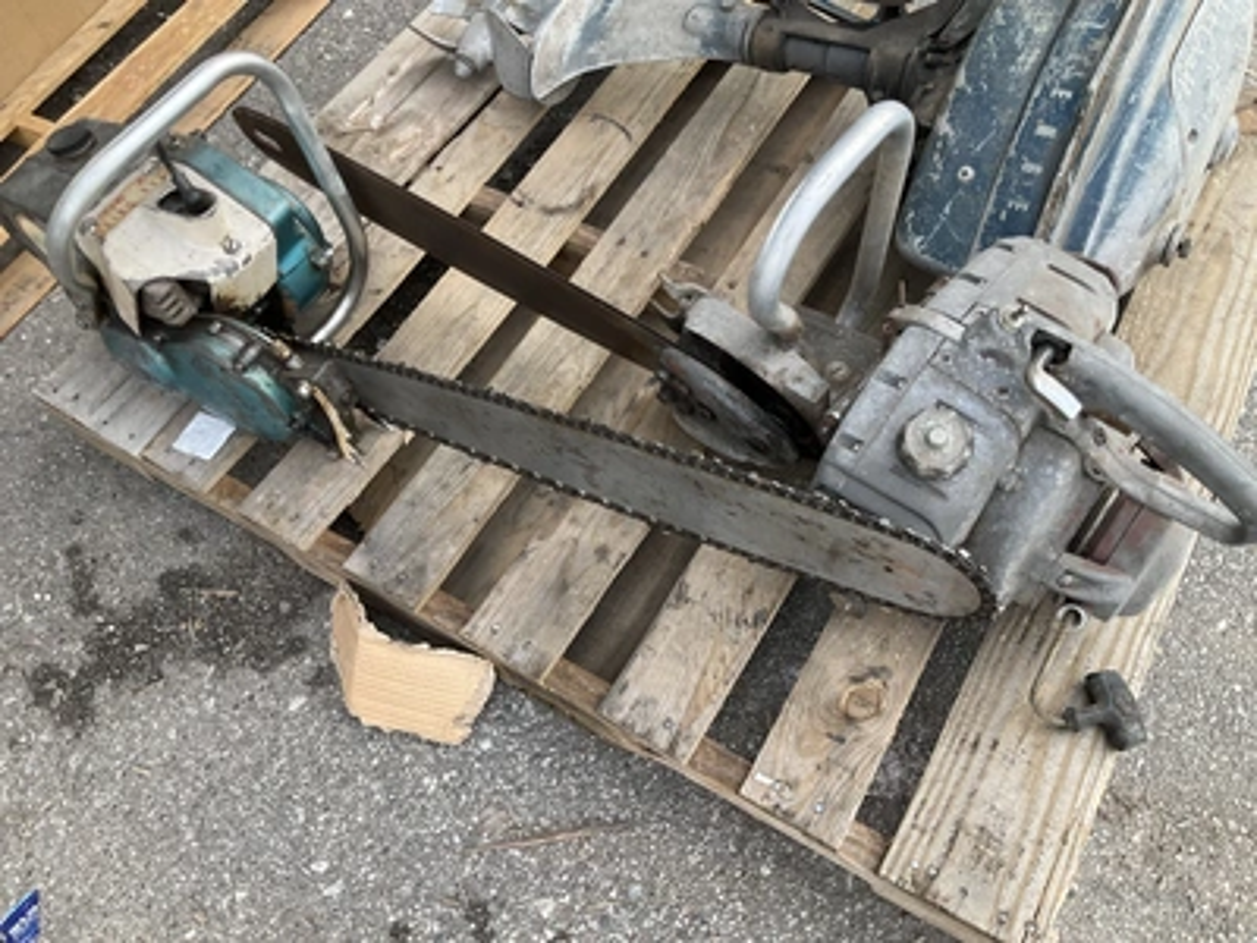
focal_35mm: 29
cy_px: 472
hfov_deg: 61.7
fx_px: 1053
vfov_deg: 48.2
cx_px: 628
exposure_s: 1/122
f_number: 1.8
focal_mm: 3
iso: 20
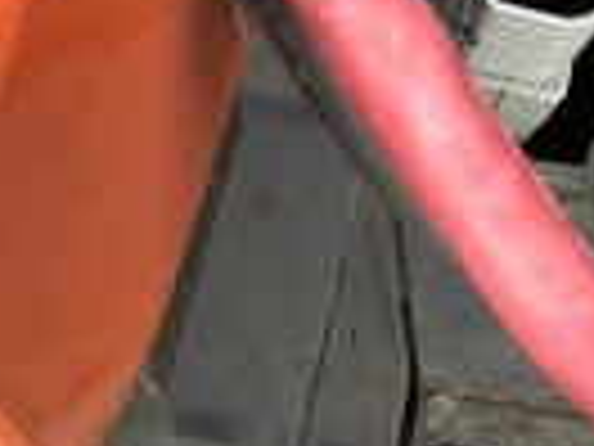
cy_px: -41
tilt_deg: -62.6
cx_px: 536
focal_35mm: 94
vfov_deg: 15.3
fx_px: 1613
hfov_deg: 20.4
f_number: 2.4
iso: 64
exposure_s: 1/50
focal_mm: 3.3
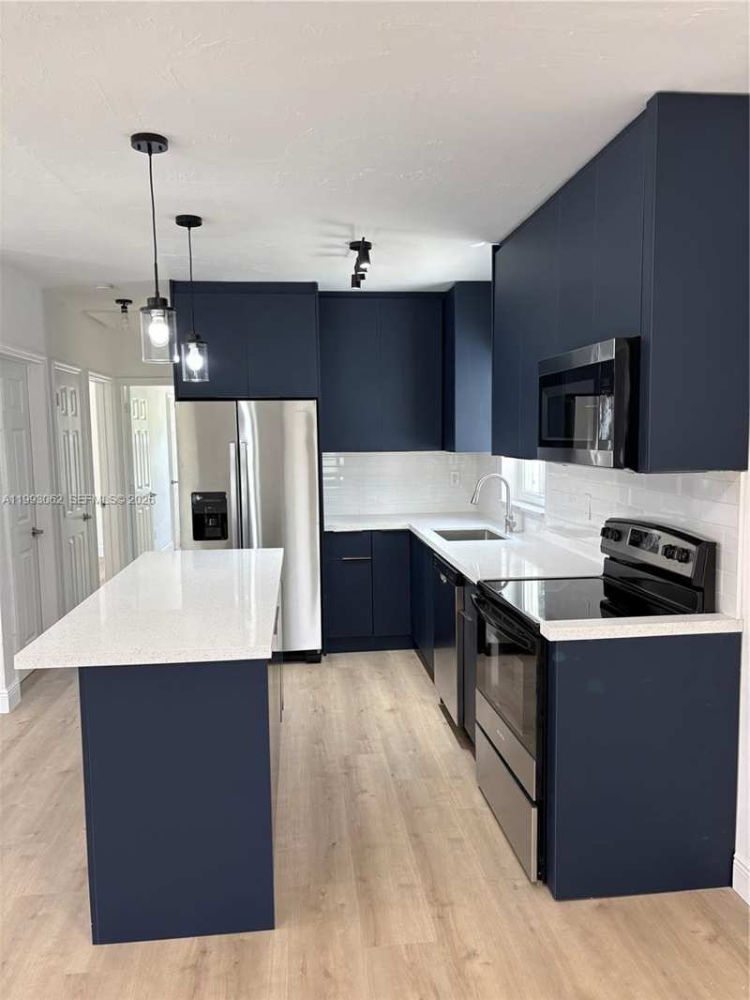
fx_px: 751
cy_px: 500
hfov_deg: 53.1
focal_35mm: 26
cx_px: 375
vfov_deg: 67.3
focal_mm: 5.96
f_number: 1.6
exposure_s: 1/120
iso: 100
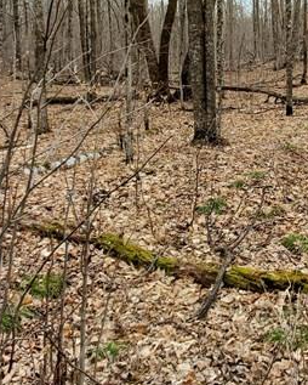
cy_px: 90
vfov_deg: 43.1
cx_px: 255
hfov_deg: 35.1
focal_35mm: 41
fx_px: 467
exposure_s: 1/306
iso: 50
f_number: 2.2
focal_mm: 1.8
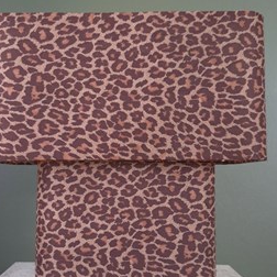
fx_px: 389
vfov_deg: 39.1
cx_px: 120
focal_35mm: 43
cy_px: 150
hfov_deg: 39.1
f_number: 1.8
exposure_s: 1/25
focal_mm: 5.4
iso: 320
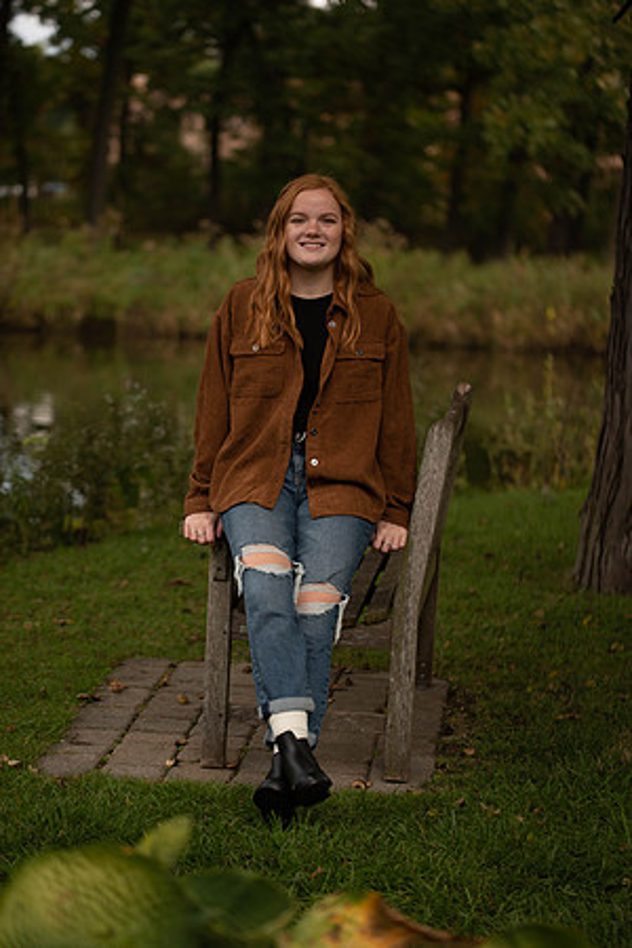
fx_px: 2370
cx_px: 316
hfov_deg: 15.2
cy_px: 474
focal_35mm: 90
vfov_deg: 22.6
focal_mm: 90
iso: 125
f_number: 2.8
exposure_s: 1/500
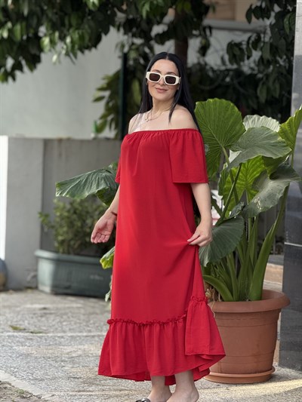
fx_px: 1395
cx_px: 151
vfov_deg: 16.4
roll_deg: -2.5
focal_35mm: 120
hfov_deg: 12.4
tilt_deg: -2.1
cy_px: 201
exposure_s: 1/99
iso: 160
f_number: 2.8
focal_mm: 15.66
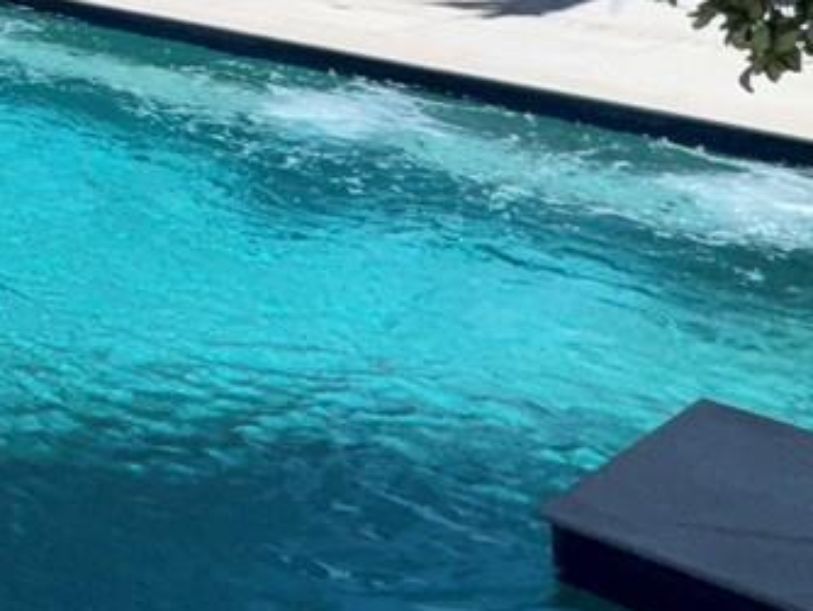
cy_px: -372
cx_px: -881
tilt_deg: +0.4
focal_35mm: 67
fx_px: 1575
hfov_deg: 17.9
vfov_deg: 18.7
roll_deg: -0.5
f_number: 2.2
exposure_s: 1/2874
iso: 32
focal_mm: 2.22
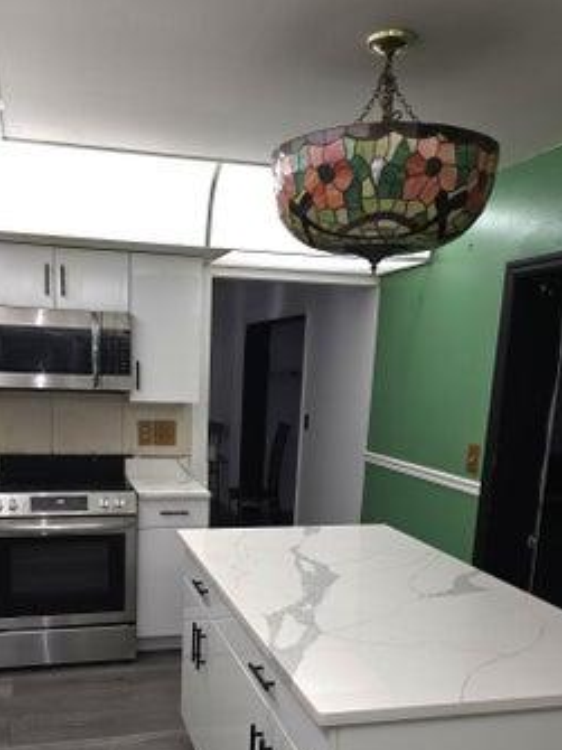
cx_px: 219
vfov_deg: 54.0
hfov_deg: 42.7
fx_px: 715
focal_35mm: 33
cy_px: 515
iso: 25
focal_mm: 6.3
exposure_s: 1/60
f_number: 1.7
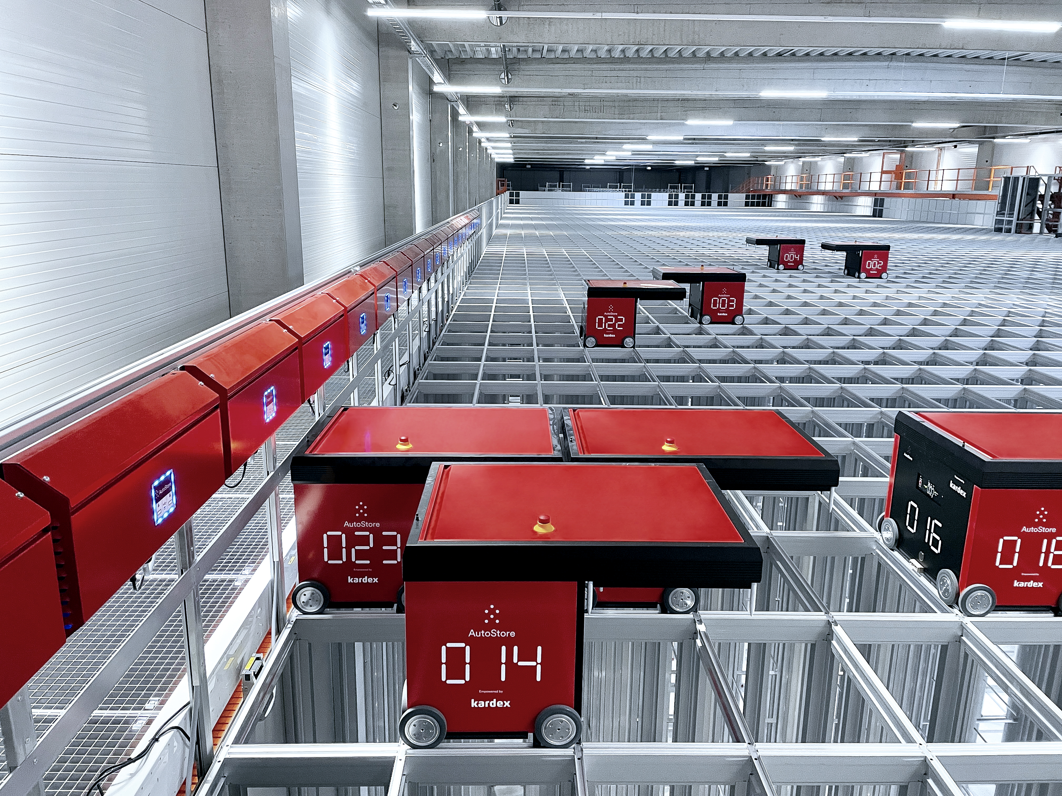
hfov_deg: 67.3
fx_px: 798
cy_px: 398
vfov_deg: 53.1
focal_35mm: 26
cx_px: 531
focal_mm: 4.2
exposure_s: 1/60
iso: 320
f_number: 1.6
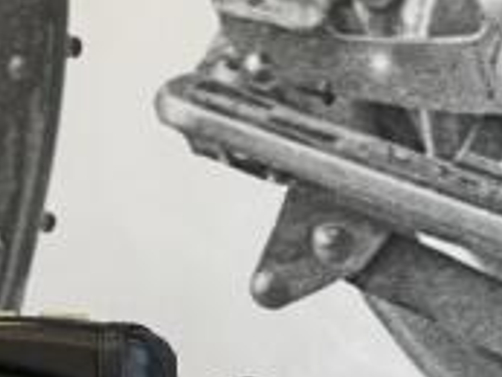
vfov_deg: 13.0
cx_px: 601
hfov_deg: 16.9
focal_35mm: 111
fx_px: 1611
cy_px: 470
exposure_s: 1/120
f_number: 1.78
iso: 125
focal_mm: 6.76
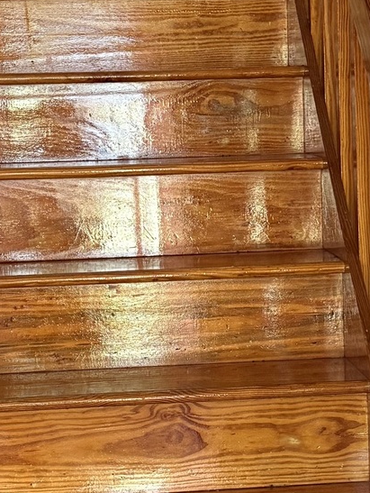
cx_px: 221
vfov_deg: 19.4
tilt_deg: -5.9
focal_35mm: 101
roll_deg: +1.9
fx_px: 1438
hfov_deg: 14.7
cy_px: 267
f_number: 1.78
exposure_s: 1/60
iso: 500
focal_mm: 6.76
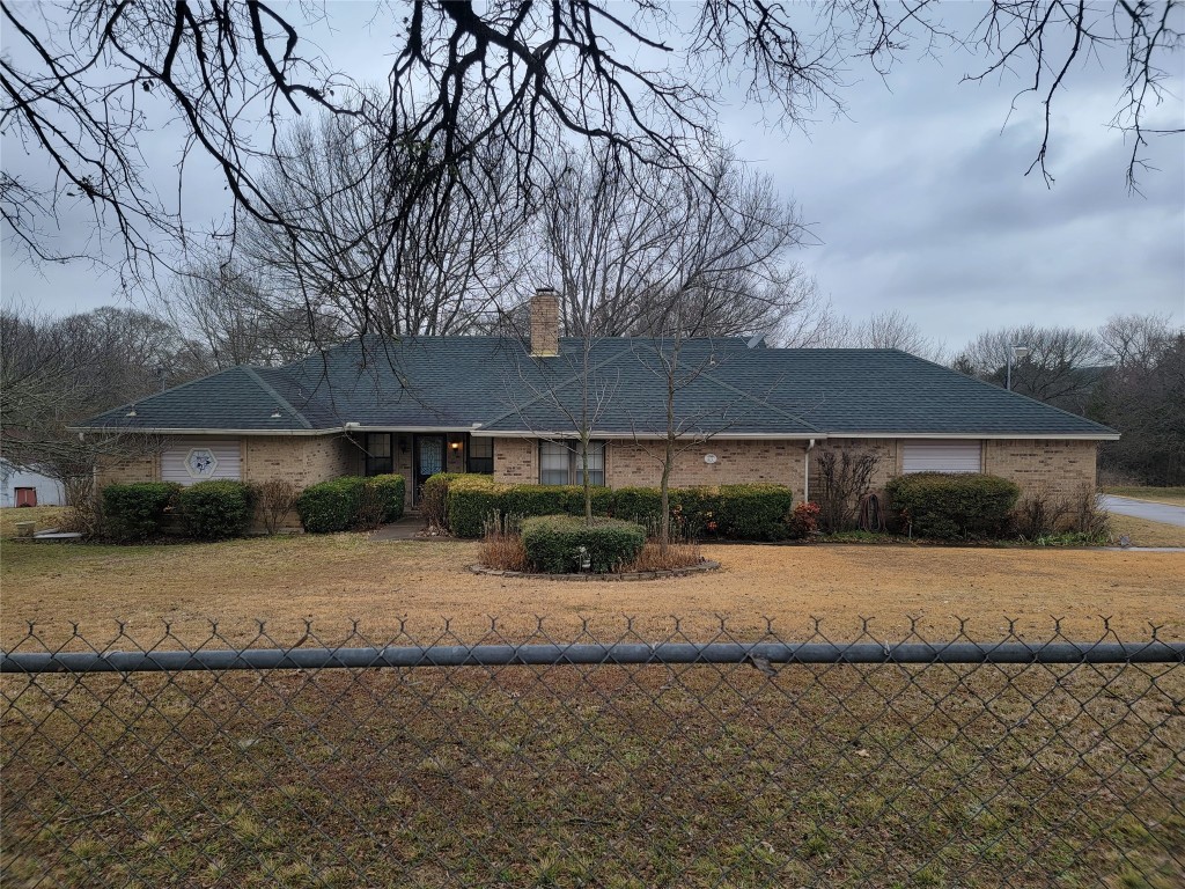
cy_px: 444
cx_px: 592
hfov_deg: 71.6
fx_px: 822
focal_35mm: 24
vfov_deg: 56.8
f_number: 1.8
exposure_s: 1/120
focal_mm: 6.7
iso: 20
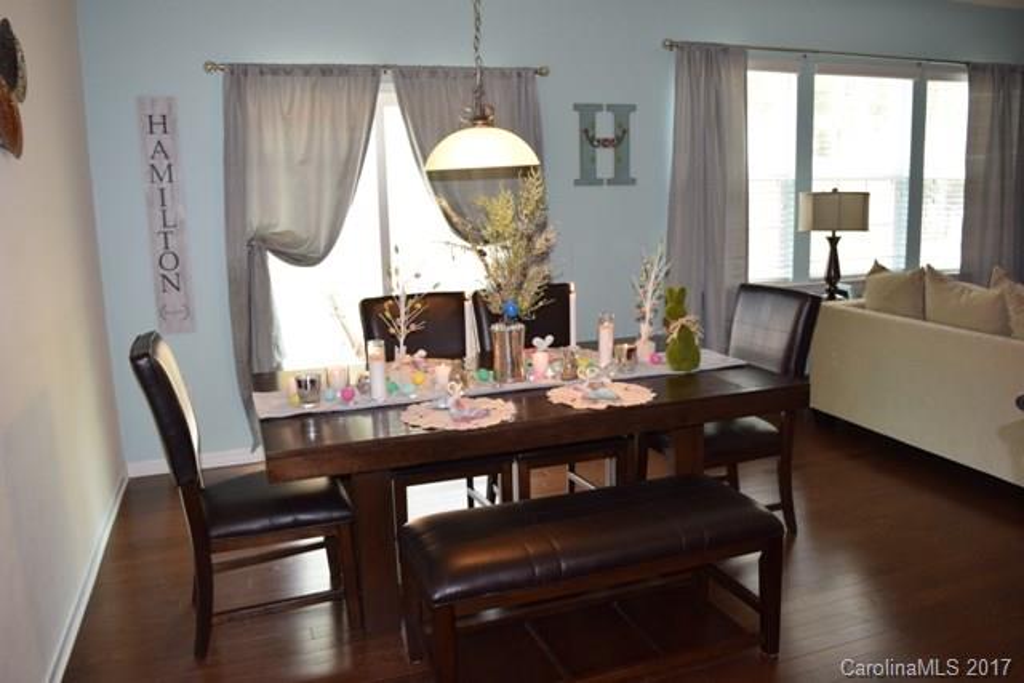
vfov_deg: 48.0
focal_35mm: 27
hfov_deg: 67.4
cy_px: 342
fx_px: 768
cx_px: 512
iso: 800
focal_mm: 18
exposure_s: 1/100
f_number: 5.6
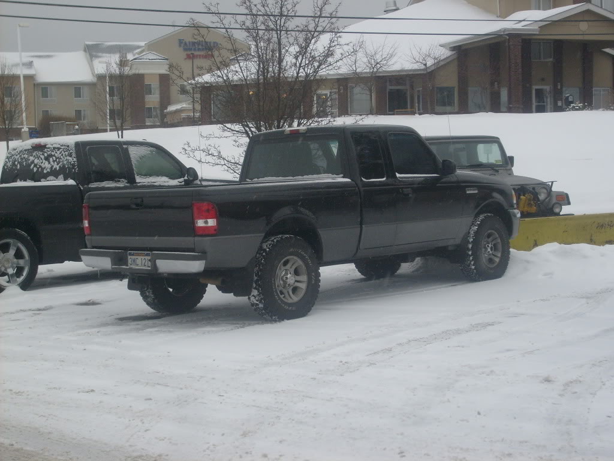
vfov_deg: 24.0
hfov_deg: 31.7
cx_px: 307
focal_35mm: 61
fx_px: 1082
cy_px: 230
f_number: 3.6
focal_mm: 10.3
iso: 80
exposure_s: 1/250
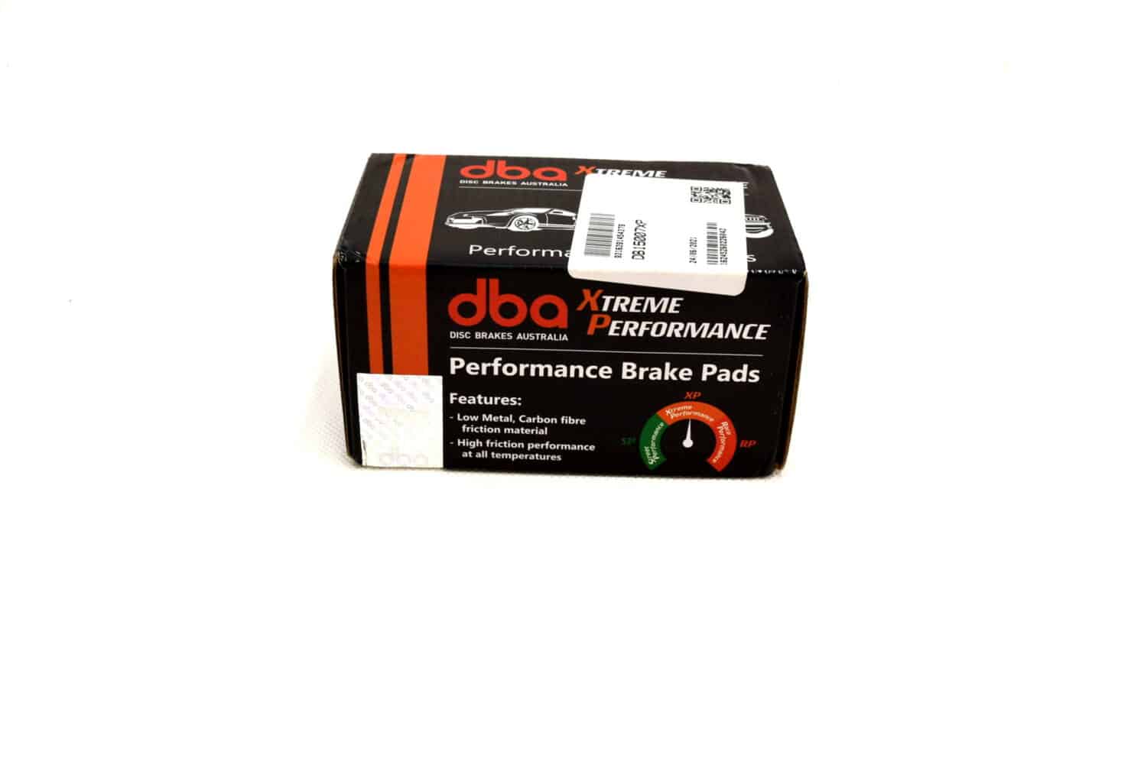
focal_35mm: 44
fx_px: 1383
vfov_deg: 30.9
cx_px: 572
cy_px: 382
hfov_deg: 44.9
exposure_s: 1/40
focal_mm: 29
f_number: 9
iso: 100
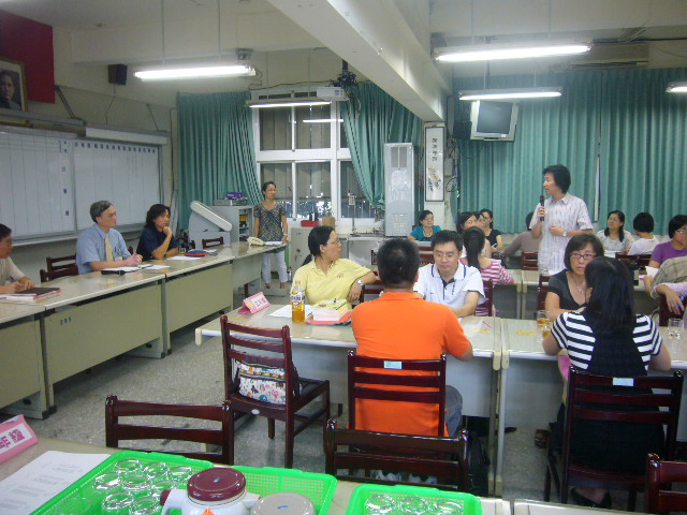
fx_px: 556
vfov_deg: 49.7
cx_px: 344
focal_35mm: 28
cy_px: 258
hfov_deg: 63.4
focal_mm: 4.6
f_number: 2.8
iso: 100
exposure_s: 1/25
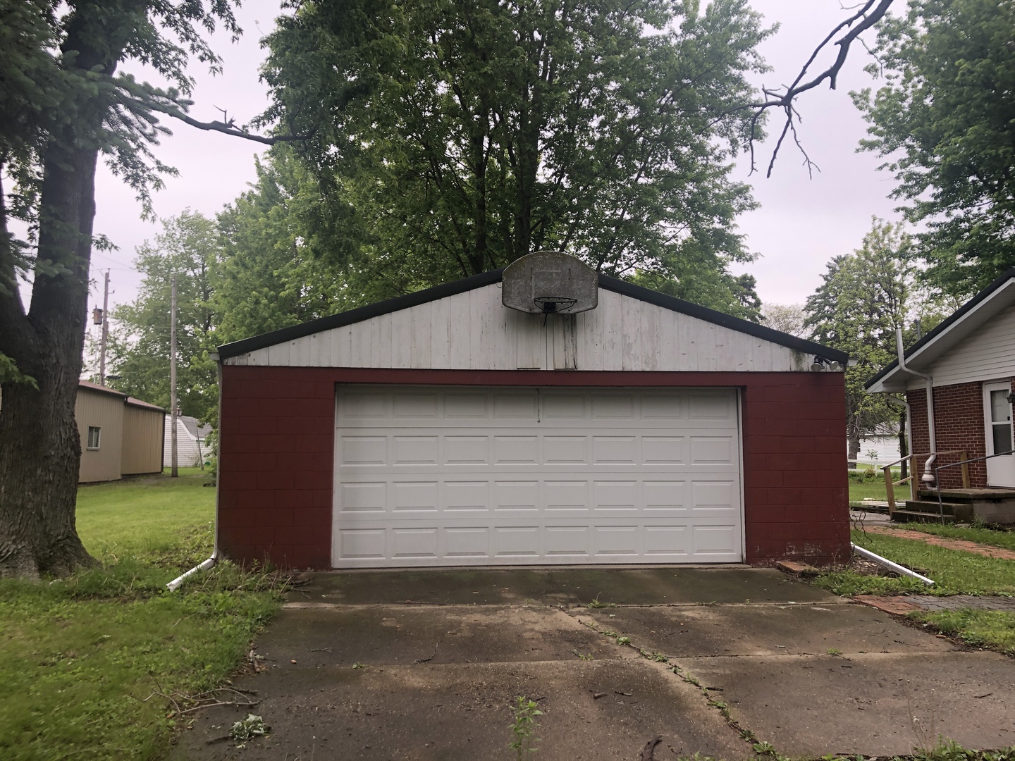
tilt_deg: +4.5
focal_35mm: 28
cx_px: 508
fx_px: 821
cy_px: 380
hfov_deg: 63.4
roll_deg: -0.3
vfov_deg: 49.7
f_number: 1.8
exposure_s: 1/511
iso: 20
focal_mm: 3.99
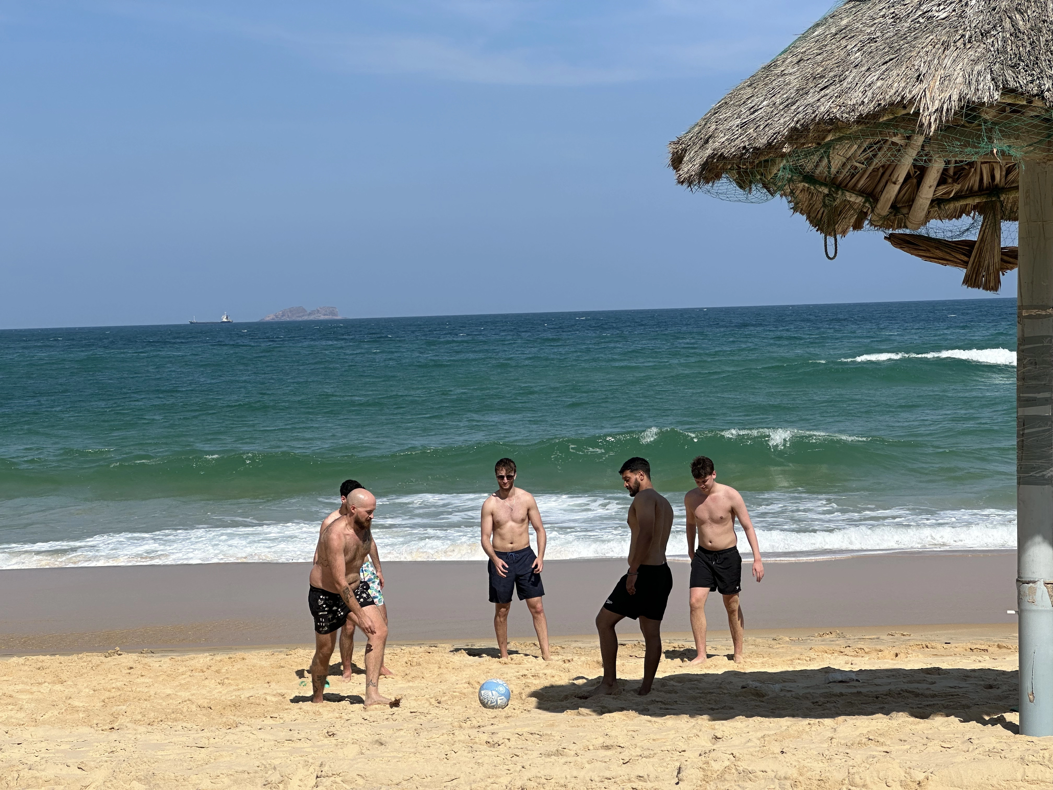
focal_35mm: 77
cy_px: 395
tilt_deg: -1.9
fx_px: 2342
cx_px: 526
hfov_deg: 25.3
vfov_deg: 19.1
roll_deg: +2.1
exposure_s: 1/1130
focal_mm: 9
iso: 32
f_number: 2.8
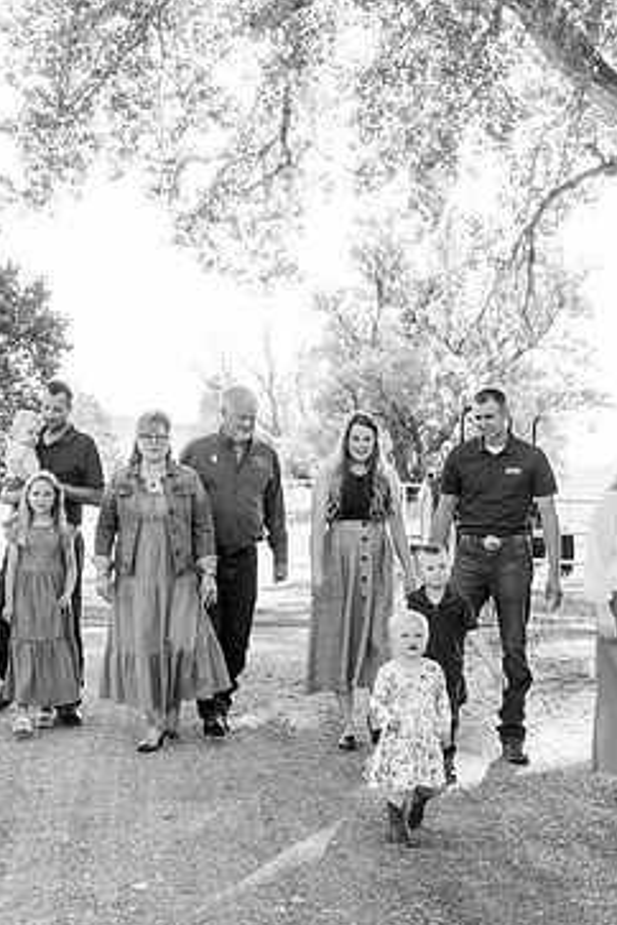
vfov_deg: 35.6
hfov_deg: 24.1
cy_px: 457
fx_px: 1440
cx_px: 242
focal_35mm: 56
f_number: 6.3
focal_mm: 35
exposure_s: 1/320
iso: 800
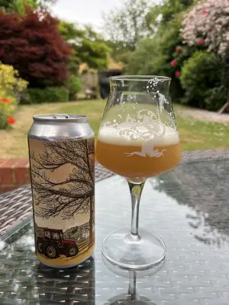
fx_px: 229
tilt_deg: -13.1
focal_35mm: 26
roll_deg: -0.9
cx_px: 114
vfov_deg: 67.3
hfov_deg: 53.1
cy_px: 152
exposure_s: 1/484
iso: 50
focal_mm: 5.1
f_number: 1.6
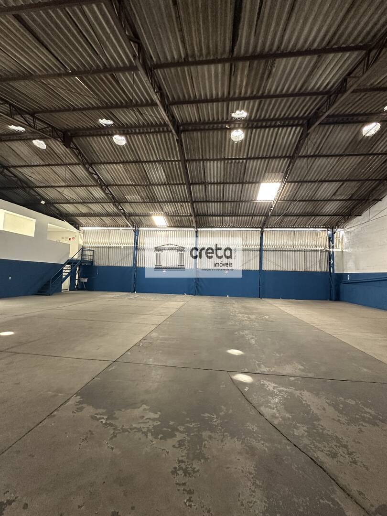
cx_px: 194
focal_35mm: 14
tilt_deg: +2.3
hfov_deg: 85.7
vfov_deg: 102.1
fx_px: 209
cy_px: 258
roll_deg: -2.3
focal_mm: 2.22
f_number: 2.2
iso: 320
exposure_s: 1/99
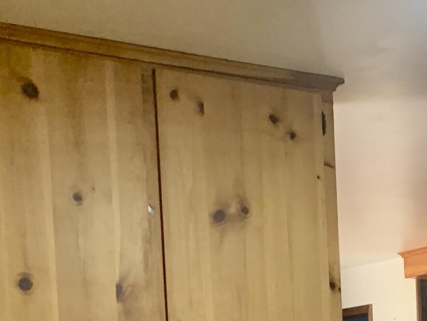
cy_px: 481
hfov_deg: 20.3
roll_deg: +0.6
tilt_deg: -4.6
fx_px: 1086
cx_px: 561
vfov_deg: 15.5
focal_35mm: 88
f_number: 1.8
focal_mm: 4.25
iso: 250
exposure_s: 1/60
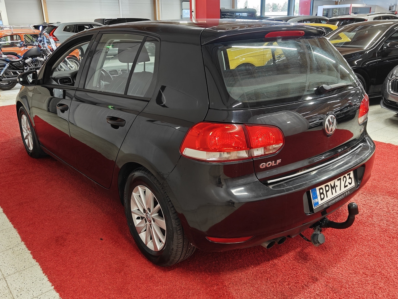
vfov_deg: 45.4
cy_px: 150
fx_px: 356
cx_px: 199
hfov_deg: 58.4
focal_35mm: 31
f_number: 1.8
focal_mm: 5.59
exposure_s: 1/50
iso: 80
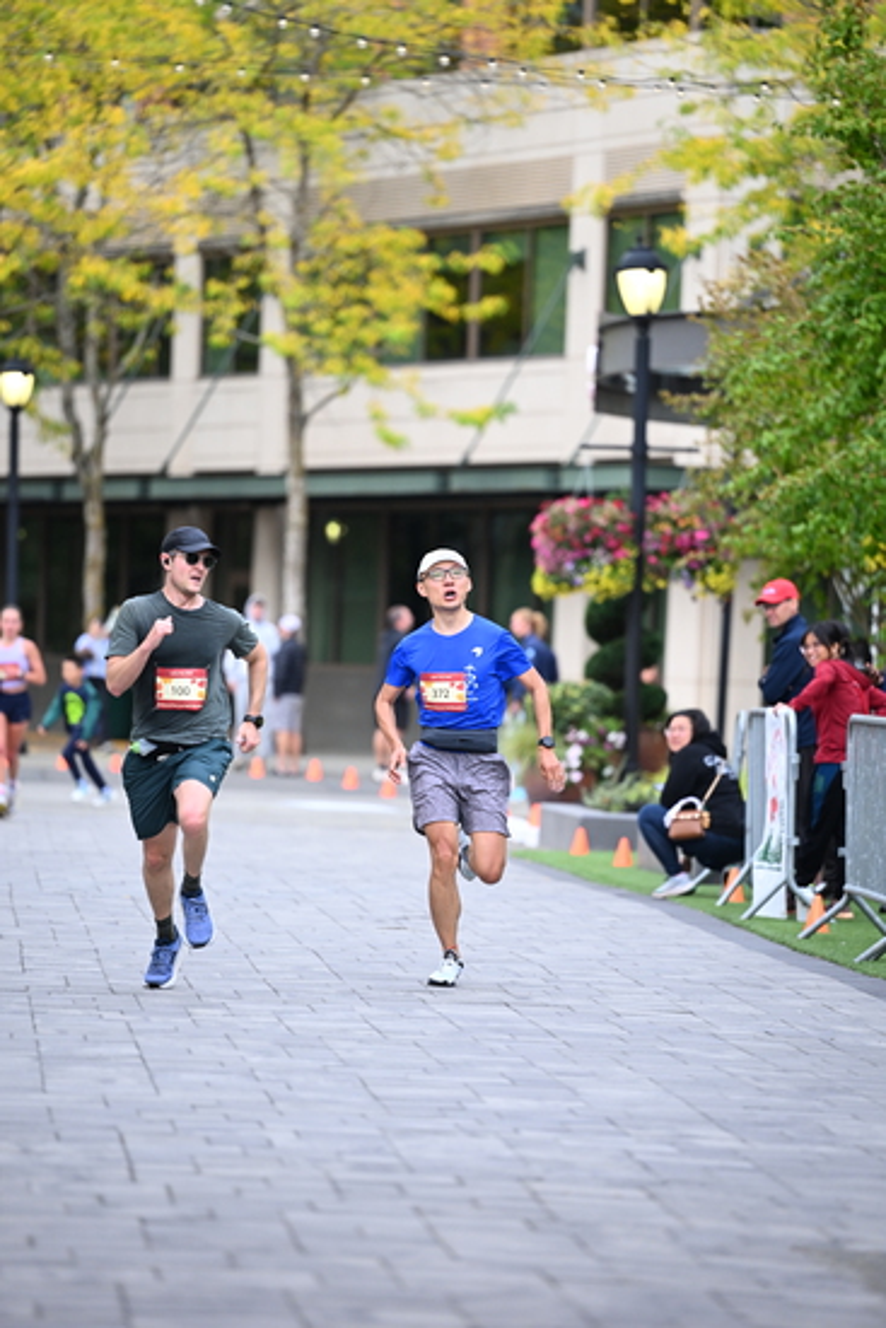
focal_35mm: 175
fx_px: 6456
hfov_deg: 7.9
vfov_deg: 11.7
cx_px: 443
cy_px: 664
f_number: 2.8
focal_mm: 175
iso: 1000
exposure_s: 1/1600
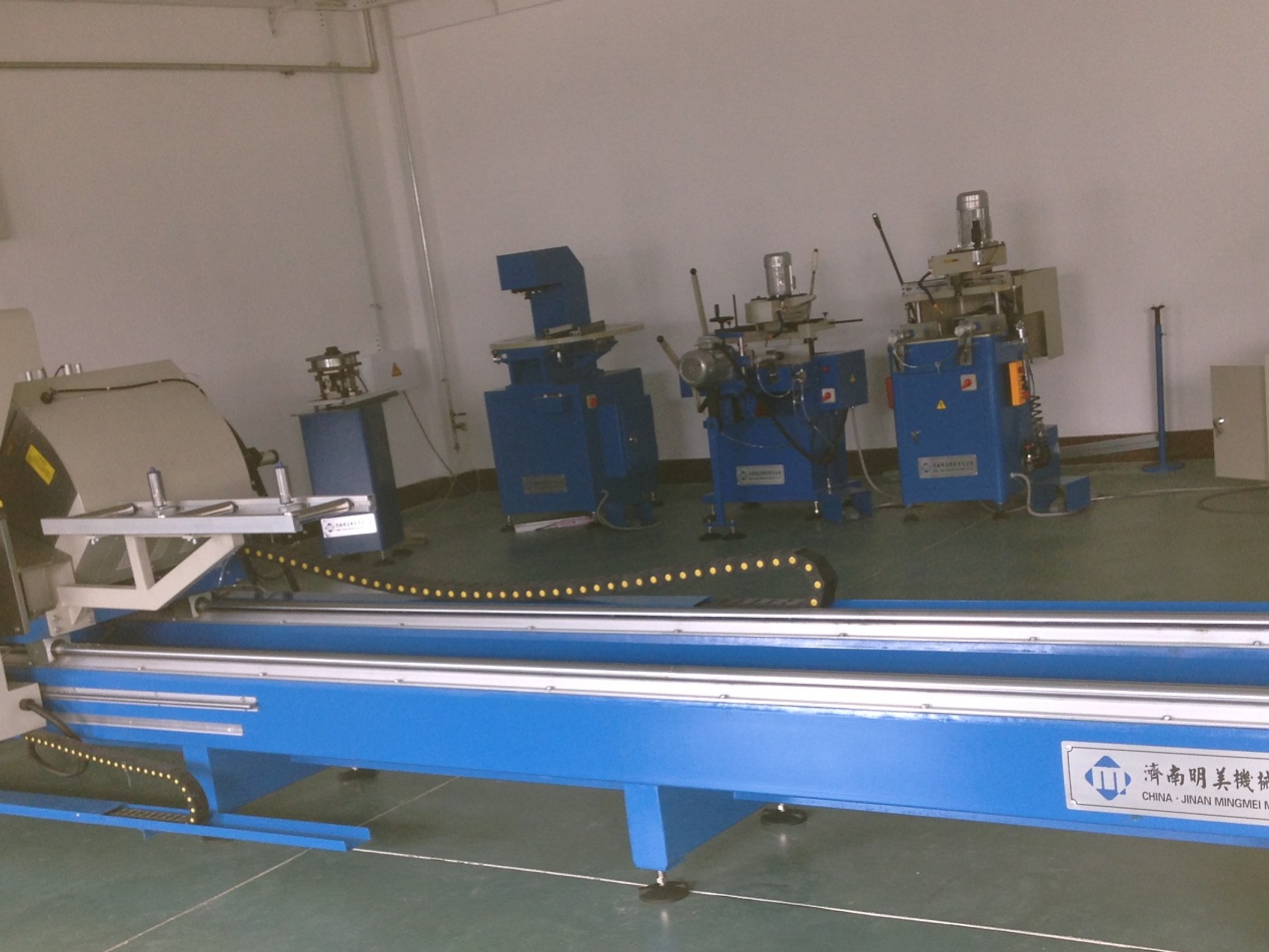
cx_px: 620
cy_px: 674
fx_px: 1870
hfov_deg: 37.5
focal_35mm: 51
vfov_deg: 28.3
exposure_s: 1/23
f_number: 2.4
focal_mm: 4.12
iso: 50
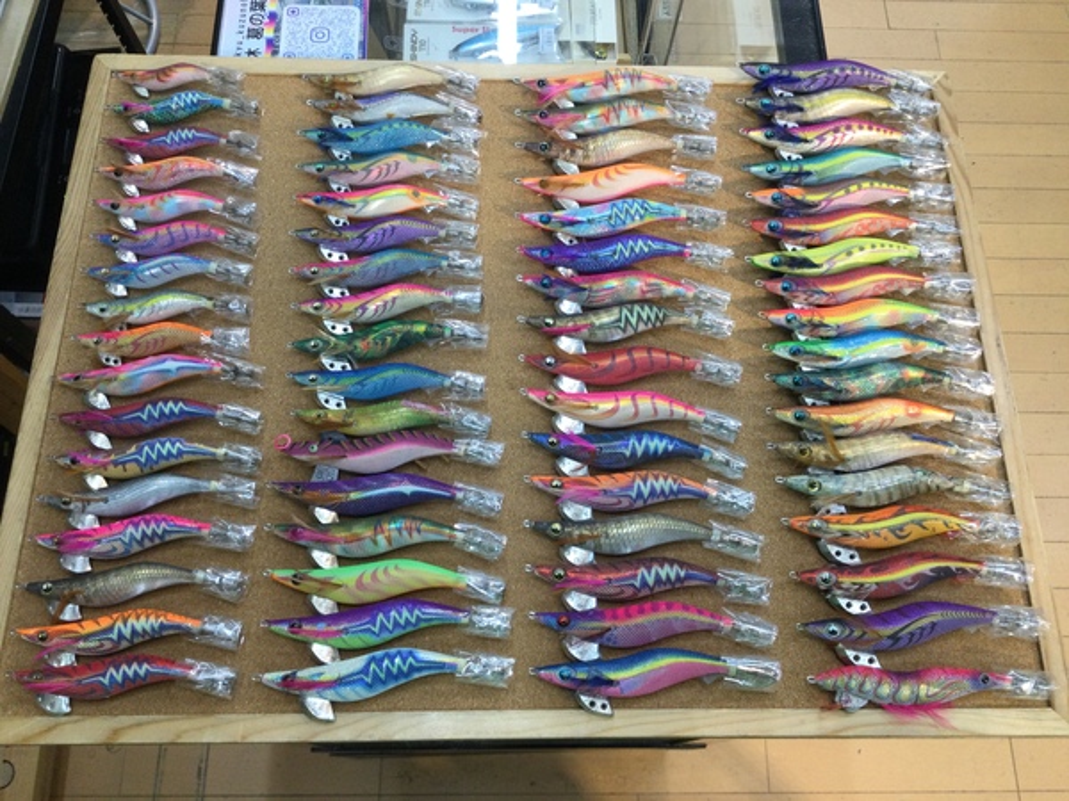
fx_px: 957
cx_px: 534
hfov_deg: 58.4
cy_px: 400
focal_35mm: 31
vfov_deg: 45.4
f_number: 2.4
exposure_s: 1/30
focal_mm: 3.3
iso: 25
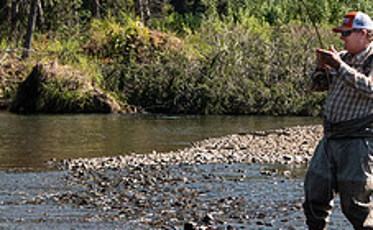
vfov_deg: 4.3
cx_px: 118
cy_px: 107
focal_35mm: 302
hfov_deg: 7.0
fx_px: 3059
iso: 400
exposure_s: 1/500
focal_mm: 50
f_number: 5.6
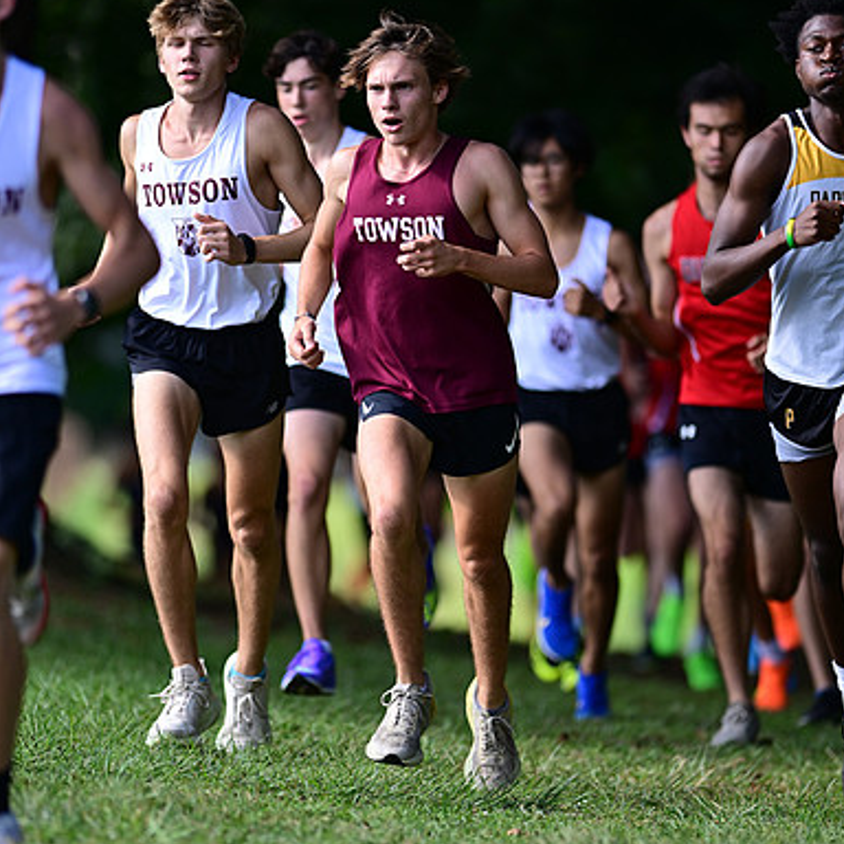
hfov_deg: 4.6
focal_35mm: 385
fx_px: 10620
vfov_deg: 4.6
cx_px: 423
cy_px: 429
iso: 560
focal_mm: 300
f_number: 2.8
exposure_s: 1/2500
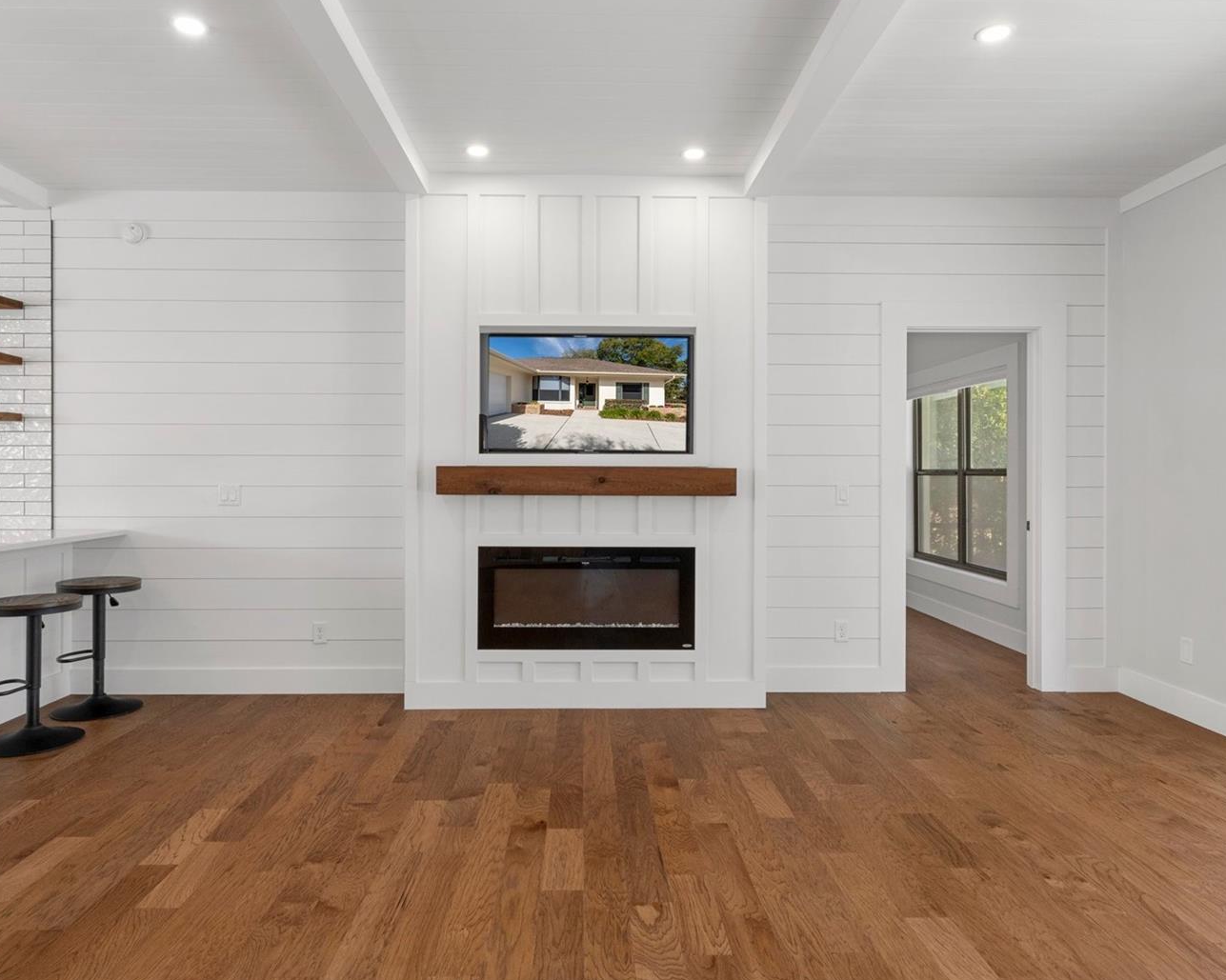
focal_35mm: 21
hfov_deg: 77.6
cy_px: 495
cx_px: 597
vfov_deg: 65.5
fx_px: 762
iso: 320
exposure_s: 1/5
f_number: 8
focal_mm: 12
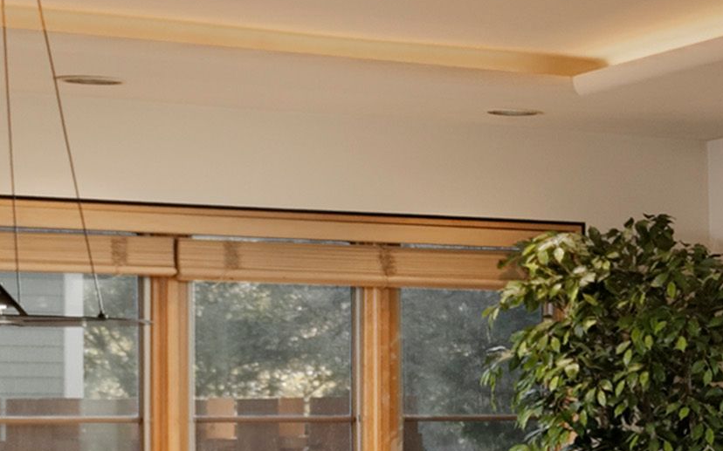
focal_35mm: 126
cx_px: 1621
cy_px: 441
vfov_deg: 10.3
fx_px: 2482
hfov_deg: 13.3
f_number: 7.1
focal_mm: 17
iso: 250
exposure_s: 1/15
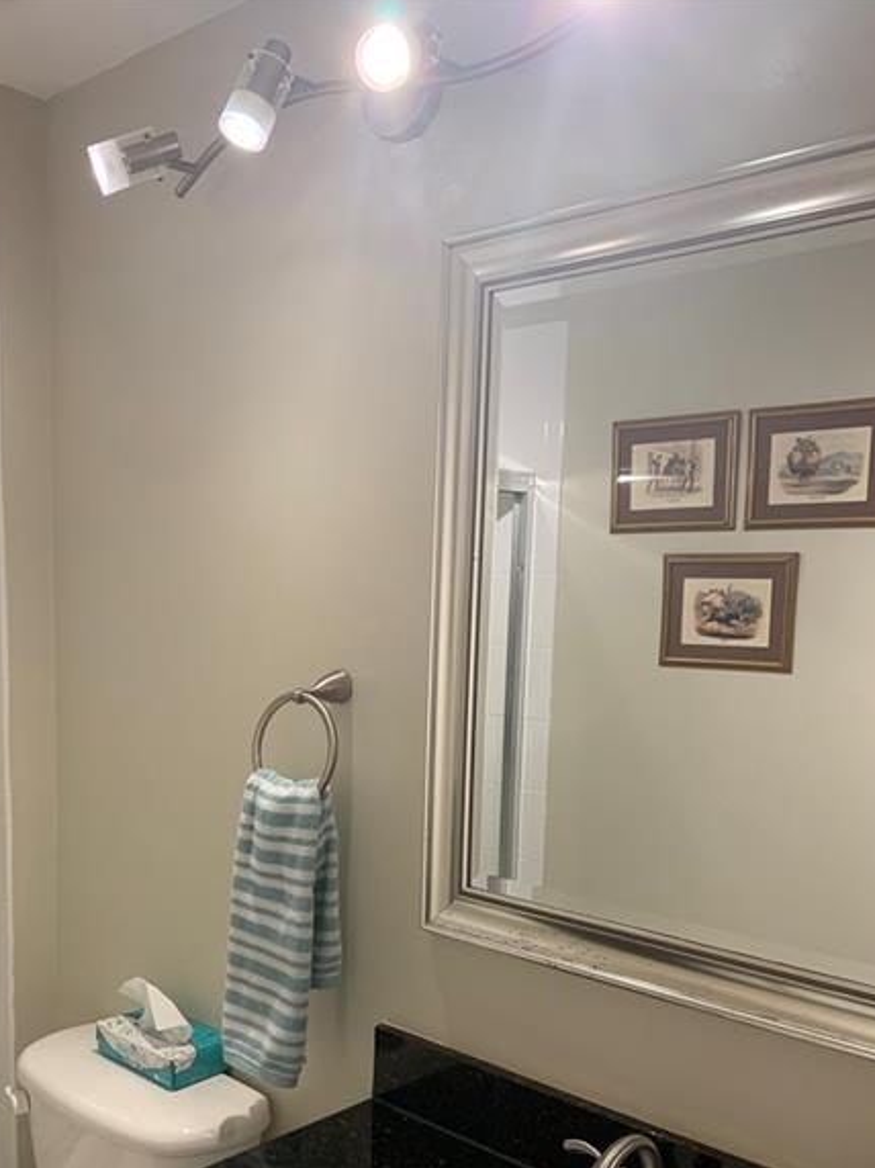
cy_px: 779
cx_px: 309
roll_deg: -1.0
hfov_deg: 40.3
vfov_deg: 51.6
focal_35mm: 35
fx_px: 1180
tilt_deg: -8.6
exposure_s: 1/60
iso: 100
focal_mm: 4.25
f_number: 1.8
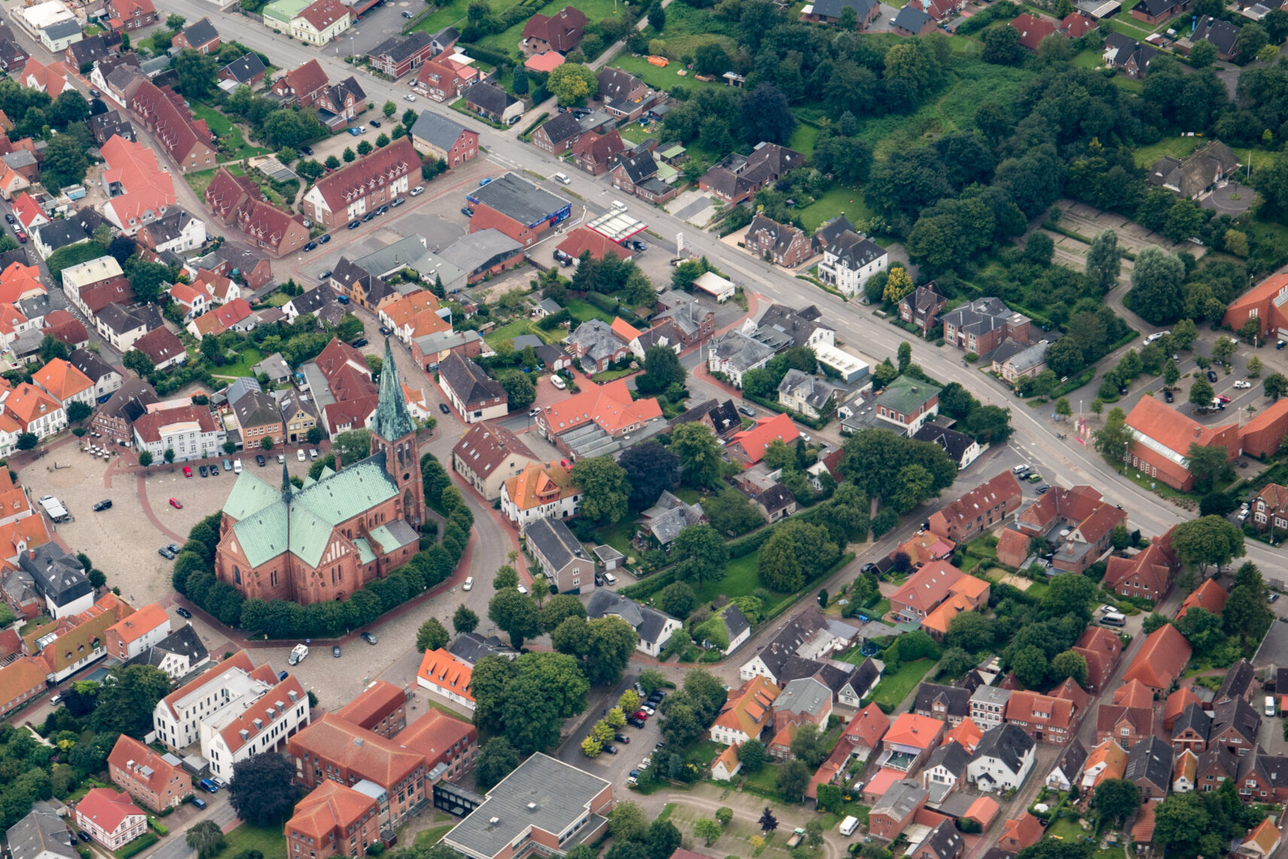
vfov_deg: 8.7
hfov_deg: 13.1
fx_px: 5618
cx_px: 391
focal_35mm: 157
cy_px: 527
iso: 200
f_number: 6.3
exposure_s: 1/160
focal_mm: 70
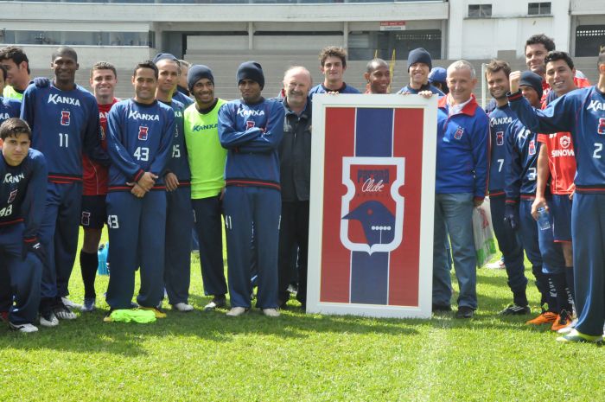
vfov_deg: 17.5
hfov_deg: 26.0
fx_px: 1309
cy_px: 201
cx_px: 302
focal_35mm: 78
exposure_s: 1/800
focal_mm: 52
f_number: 14
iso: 2500
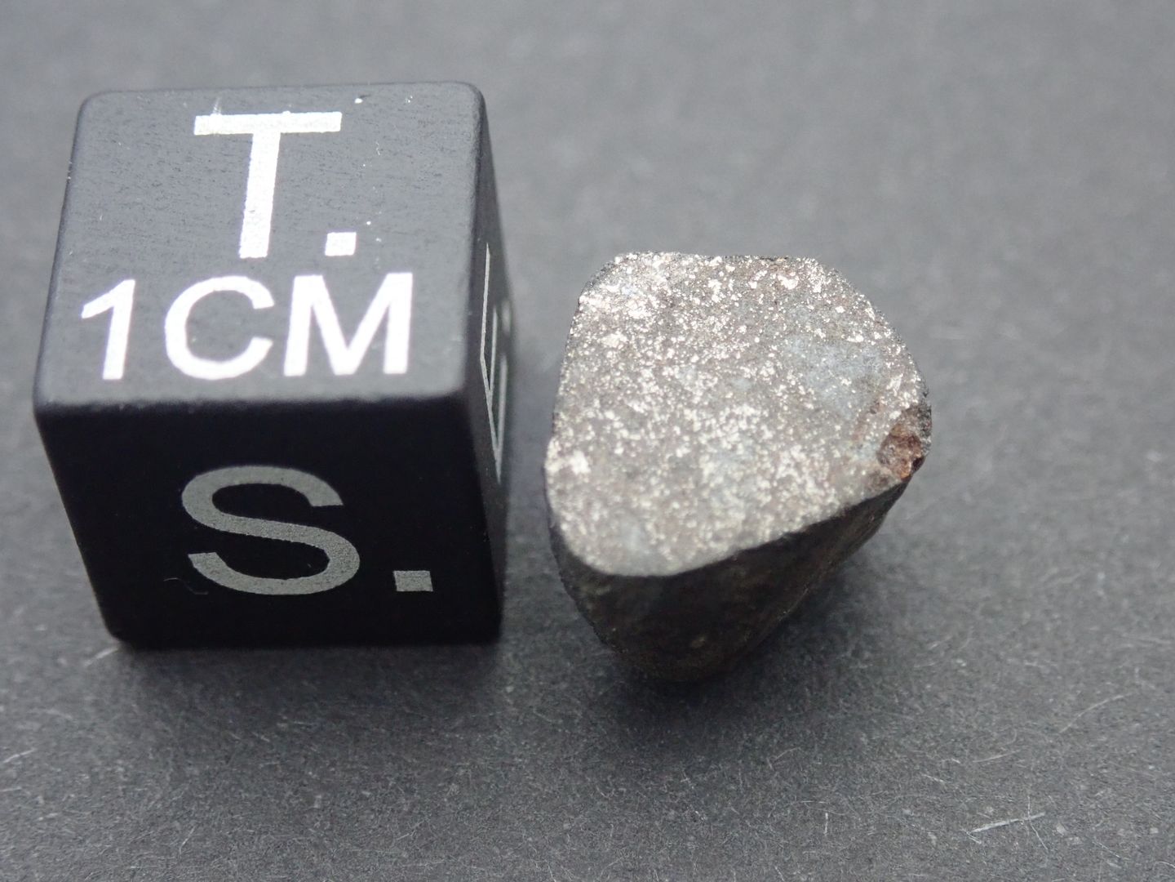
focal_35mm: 85
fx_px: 2885
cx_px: 588
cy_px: 441
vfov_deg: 17.4
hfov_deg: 23.0
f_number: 4.5
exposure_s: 1/125
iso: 800
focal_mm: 15.41
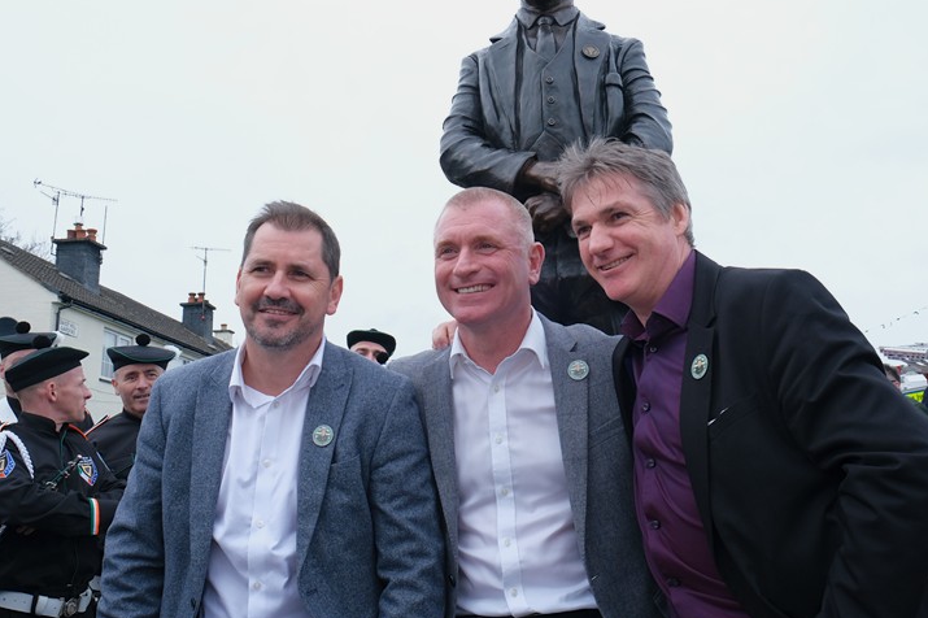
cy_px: 277
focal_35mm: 34
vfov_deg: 38.8
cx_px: 498
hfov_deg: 55.8
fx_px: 876
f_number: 8
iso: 500
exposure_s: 1/250
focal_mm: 18
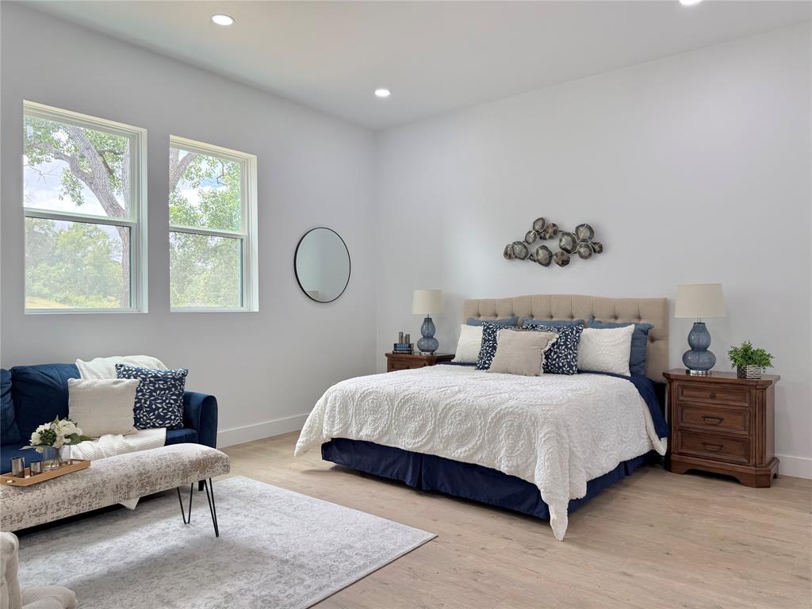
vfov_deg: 56.8
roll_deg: +0.5
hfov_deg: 71.6
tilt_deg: -0.1
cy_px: 304
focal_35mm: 24
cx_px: 406
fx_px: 563
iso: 100
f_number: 1.78
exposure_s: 1/271
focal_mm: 6.76
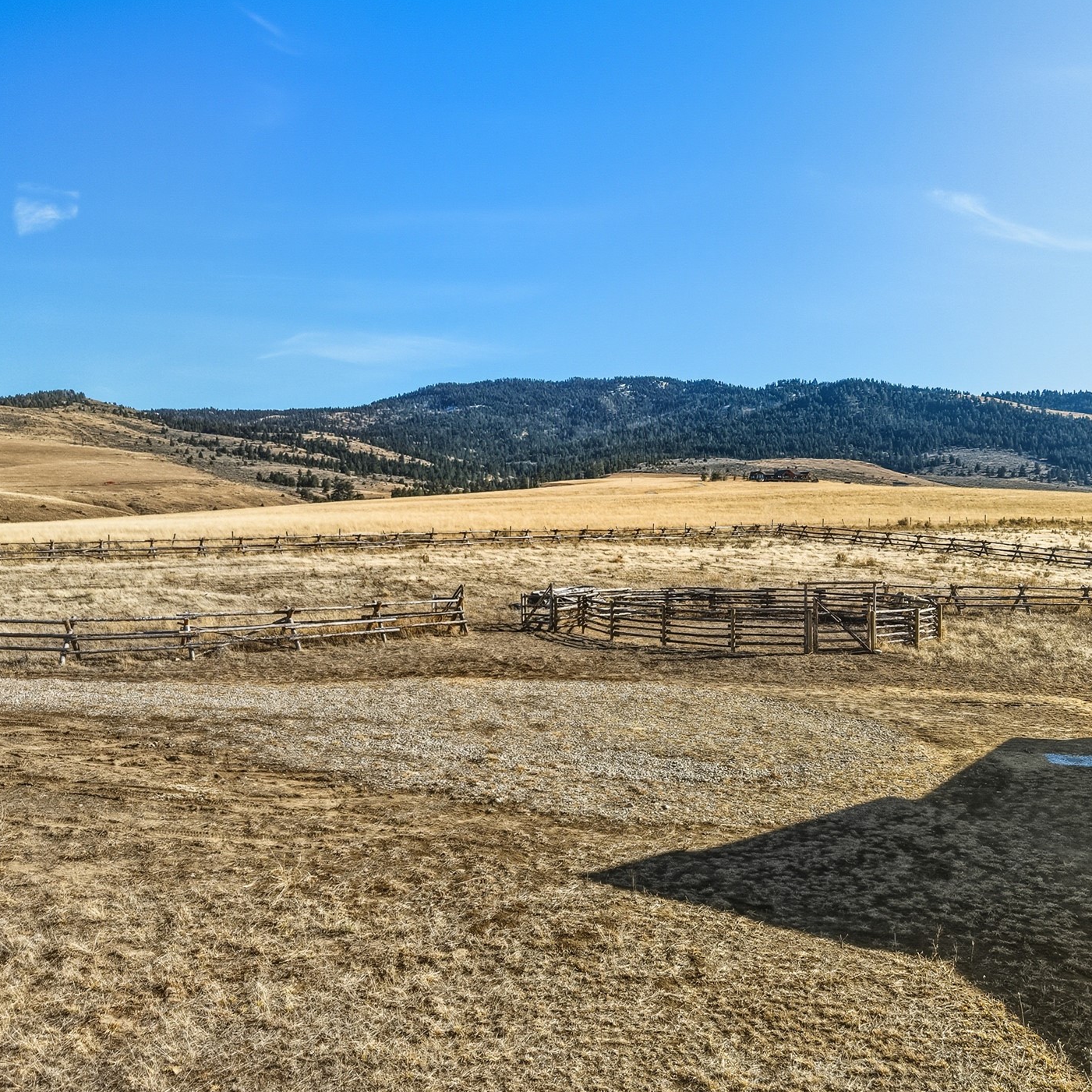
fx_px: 1106
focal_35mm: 31
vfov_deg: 52.5
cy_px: 544
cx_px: 556
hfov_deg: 52.5
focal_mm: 8.7
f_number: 1.8
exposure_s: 1/500
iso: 120
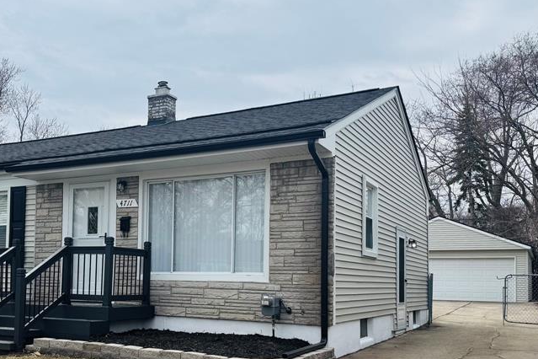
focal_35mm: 40
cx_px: 170
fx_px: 598
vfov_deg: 33.0
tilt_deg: +1.9
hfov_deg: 47.5
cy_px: 253
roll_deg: -0.7
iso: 80
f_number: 1.78
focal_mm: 6.76
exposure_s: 1/4608
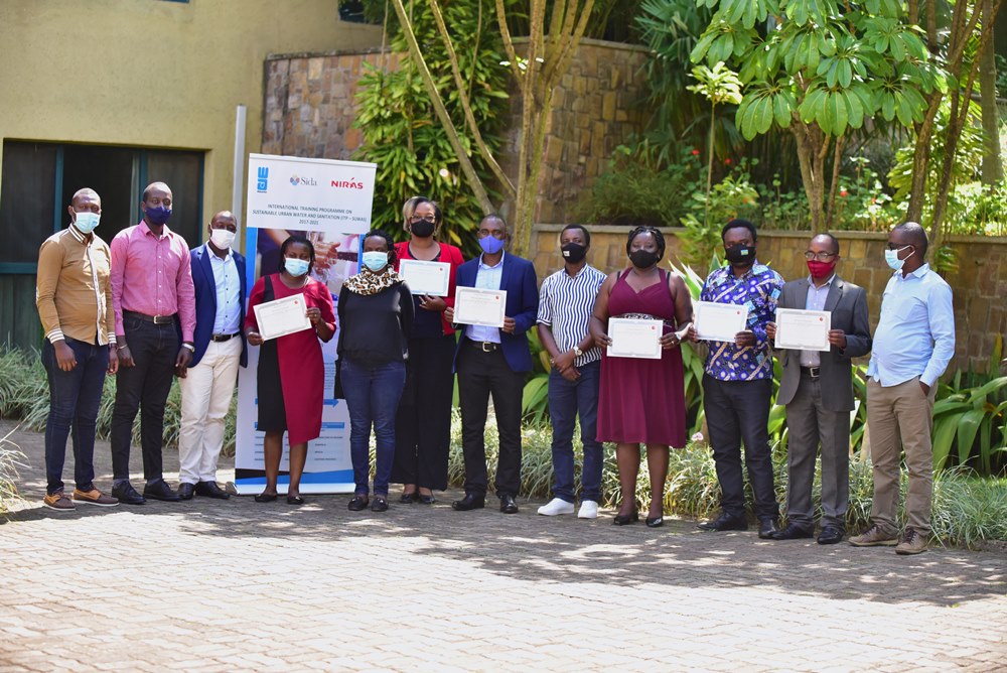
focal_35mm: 165
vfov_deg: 8.3
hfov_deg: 12.4
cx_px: 504
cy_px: 336
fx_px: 4618
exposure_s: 1/4000
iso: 2000
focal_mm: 165
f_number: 3.2
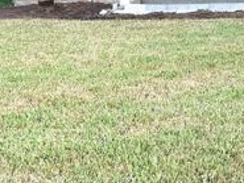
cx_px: 367
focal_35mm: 77
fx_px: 543
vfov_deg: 17.7
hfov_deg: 21.3
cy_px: -68
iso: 80
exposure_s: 1/2801
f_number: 1.78
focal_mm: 6.76
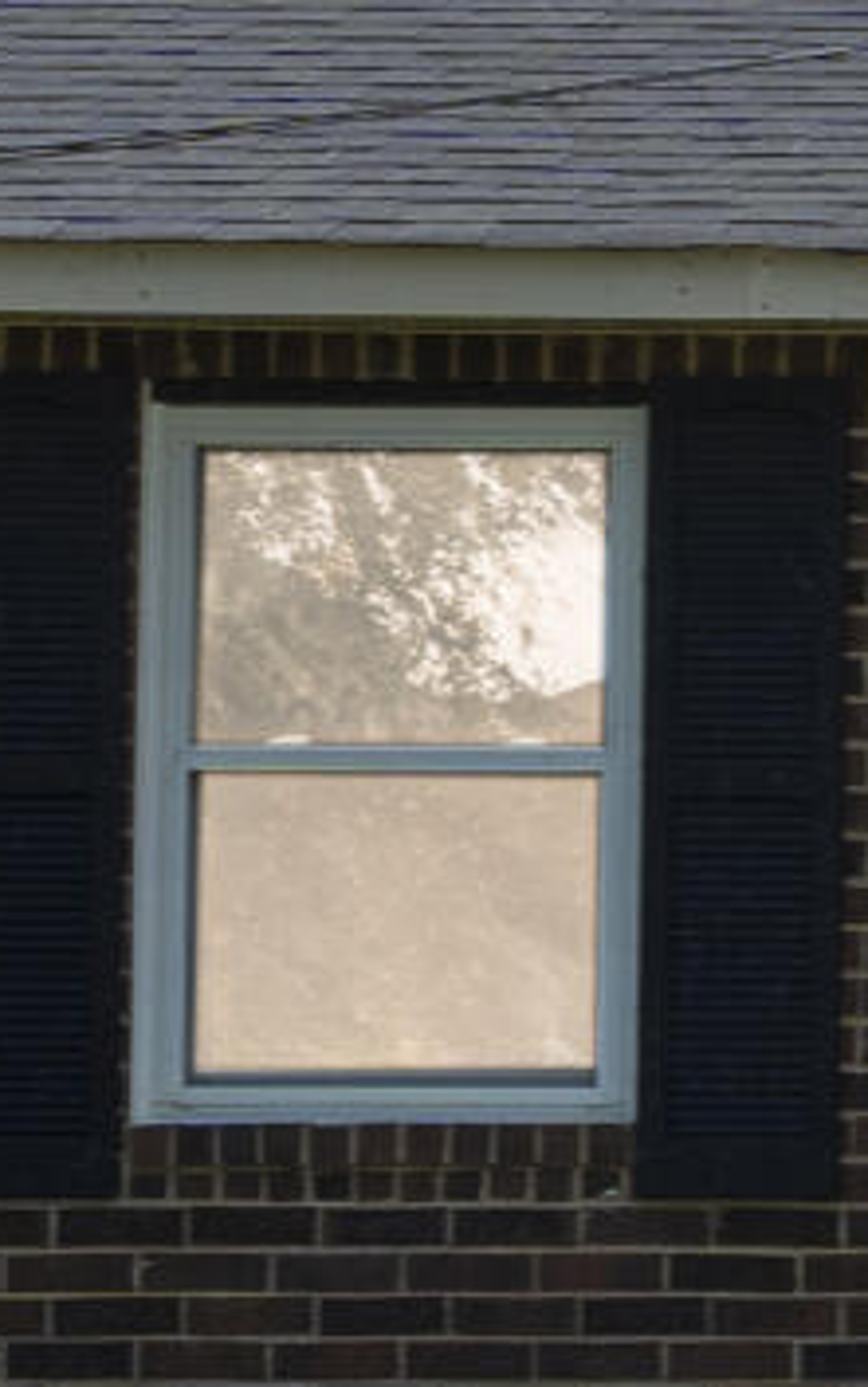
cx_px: 3763
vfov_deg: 9.3
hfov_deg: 5.1
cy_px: 912
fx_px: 8506
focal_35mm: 225
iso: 250
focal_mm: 26
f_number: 8
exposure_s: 1/125
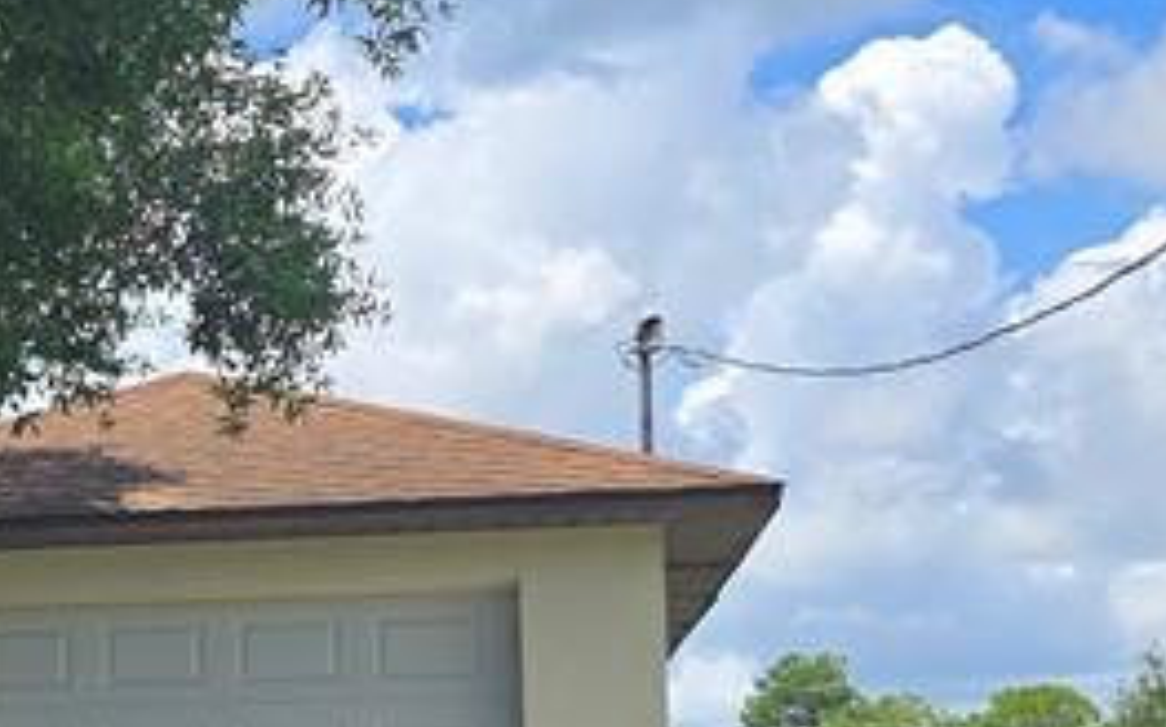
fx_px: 3017
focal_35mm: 95
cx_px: -807
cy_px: 674
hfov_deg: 18.2
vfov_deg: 13.6
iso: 12
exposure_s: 1/611
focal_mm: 6.3
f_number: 1.7
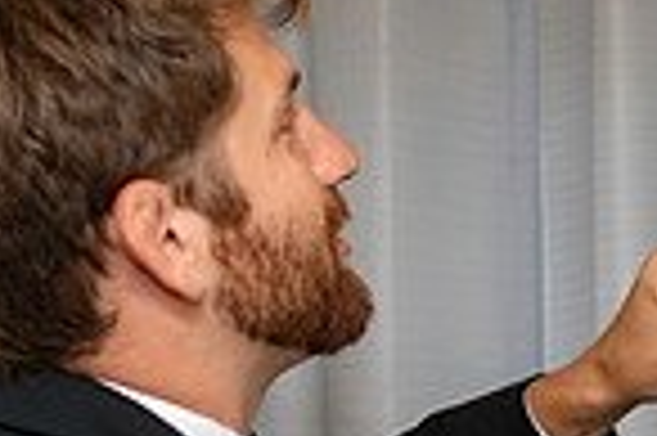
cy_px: 485
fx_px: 2534
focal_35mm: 139
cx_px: 608
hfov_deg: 14.6
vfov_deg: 9.7
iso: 800
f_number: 2.8
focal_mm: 35
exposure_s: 1/125
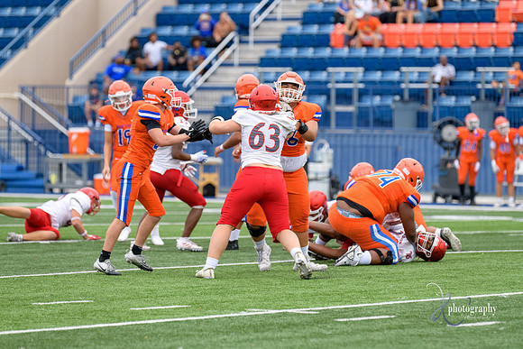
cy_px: 174
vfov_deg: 6.2
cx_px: 262
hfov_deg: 9.4
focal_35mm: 220
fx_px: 3197
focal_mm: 220
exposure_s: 1/1000
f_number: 3.5
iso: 320
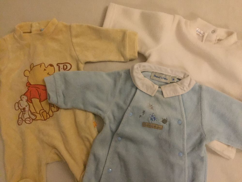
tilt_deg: -83.3
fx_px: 203
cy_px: 91
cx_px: 121
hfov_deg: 61.7
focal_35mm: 29
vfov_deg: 48.2
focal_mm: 4.15
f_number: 2.2
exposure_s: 1/17
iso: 400
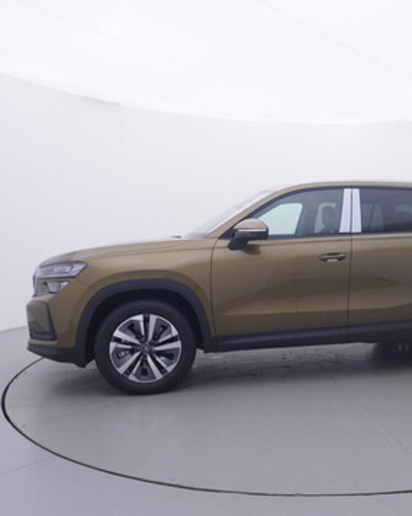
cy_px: 258
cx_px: 308
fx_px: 499
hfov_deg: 43.5
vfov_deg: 54.6
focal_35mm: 33
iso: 200
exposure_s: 1/80
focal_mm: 15
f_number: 5
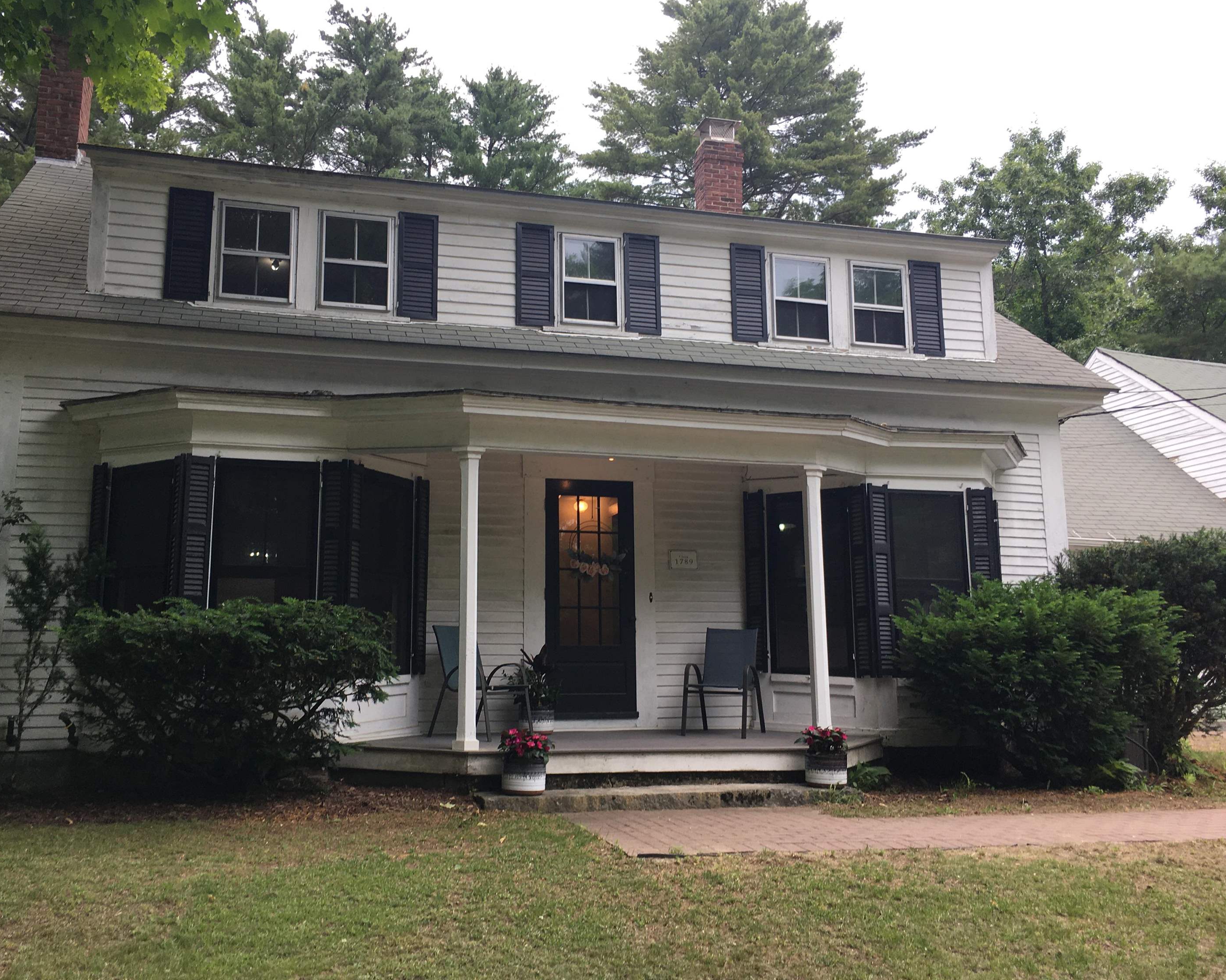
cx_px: 564
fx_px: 1125
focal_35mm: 31
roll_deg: -1.2
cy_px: 492
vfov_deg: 47.1
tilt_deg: +10.3
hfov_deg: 57.1
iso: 25
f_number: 2.2
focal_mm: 4.15
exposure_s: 1/199
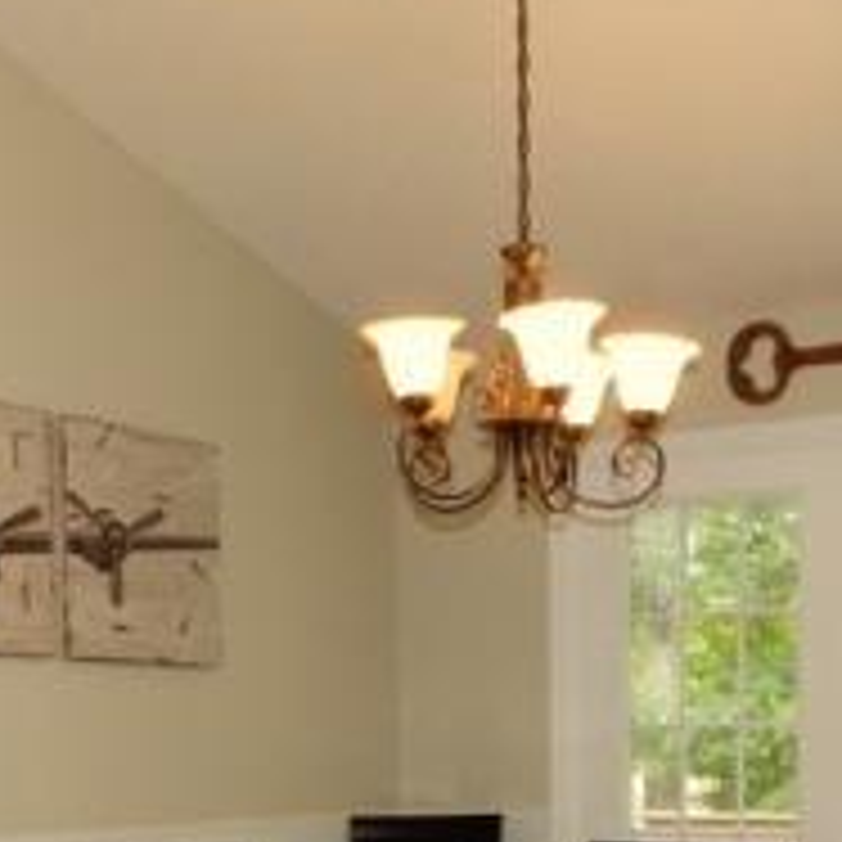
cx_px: 459
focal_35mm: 63
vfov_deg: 25.4
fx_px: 1734
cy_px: 919
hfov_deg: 27.3
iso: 200
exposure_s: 1/30
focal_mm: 4
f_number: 3.4
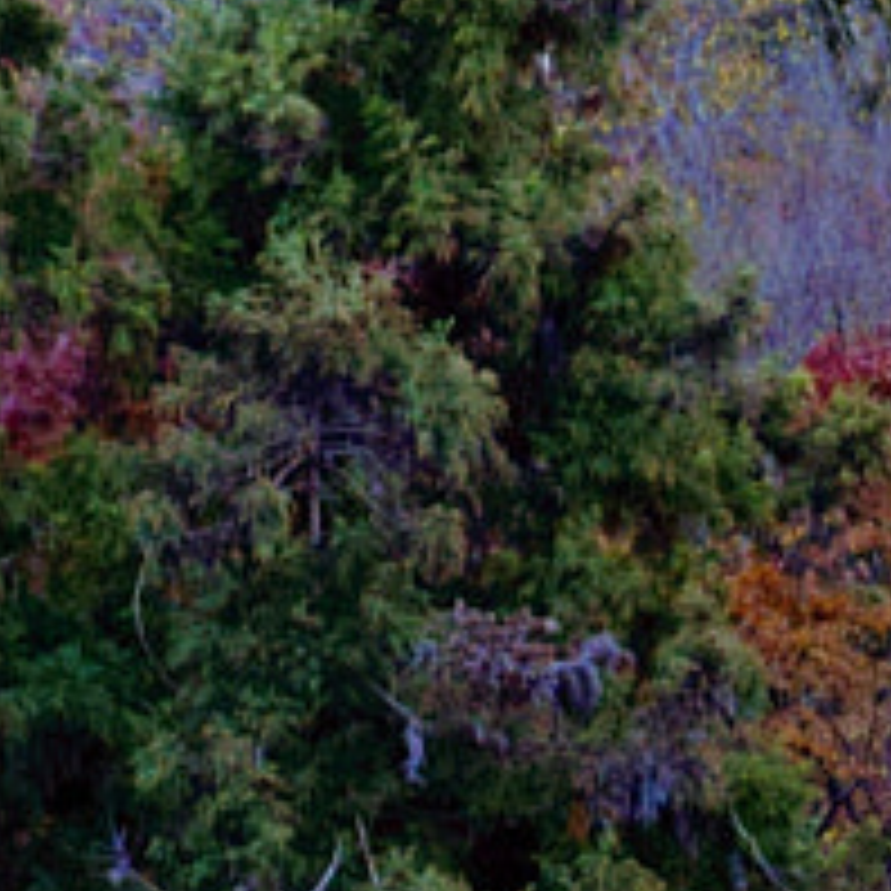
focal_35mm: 567
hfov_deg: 3.1
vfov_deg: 3.0
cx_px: -945
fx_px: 16524
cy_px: -1436
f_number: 6.3
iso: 400
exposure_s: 1/160
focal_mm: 55
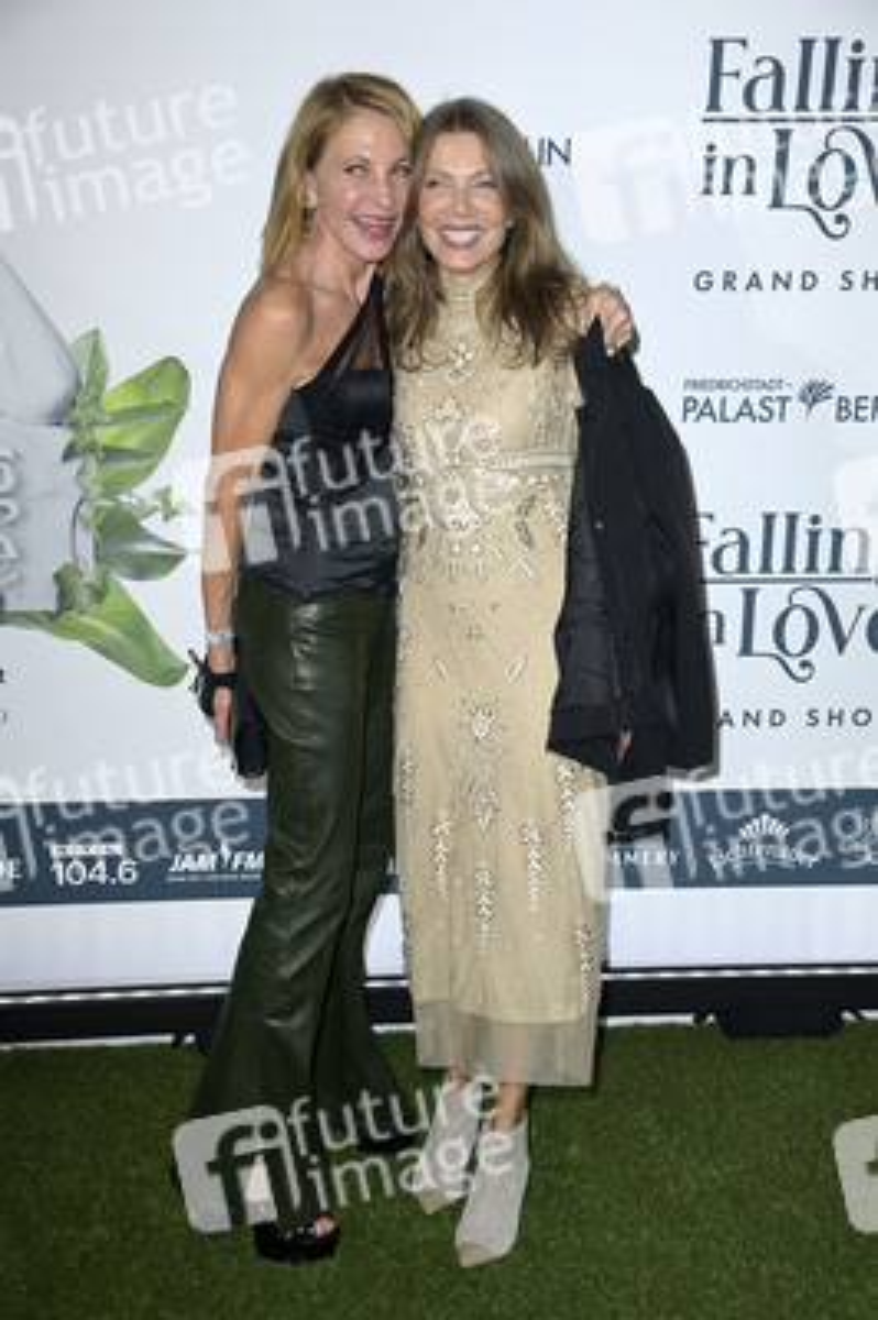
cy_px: 660
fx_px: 2015
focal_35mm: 55
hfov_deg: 24.6
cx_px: 439
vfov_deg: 36.3
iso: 640
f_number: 6.3
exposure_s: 1/250
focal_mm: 55
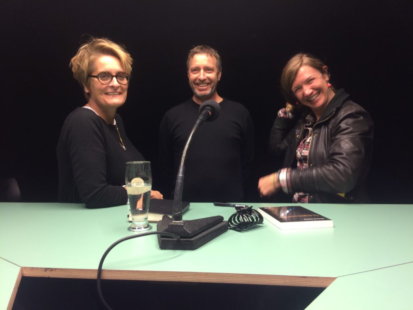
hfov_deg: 61.7
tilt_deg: -2.0
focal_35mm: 29
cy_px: 155
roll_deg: +1.9
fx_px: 346
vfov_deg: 48.2
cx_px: 206
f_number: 2.2
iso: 100
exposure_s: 1/33
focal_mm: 4.15
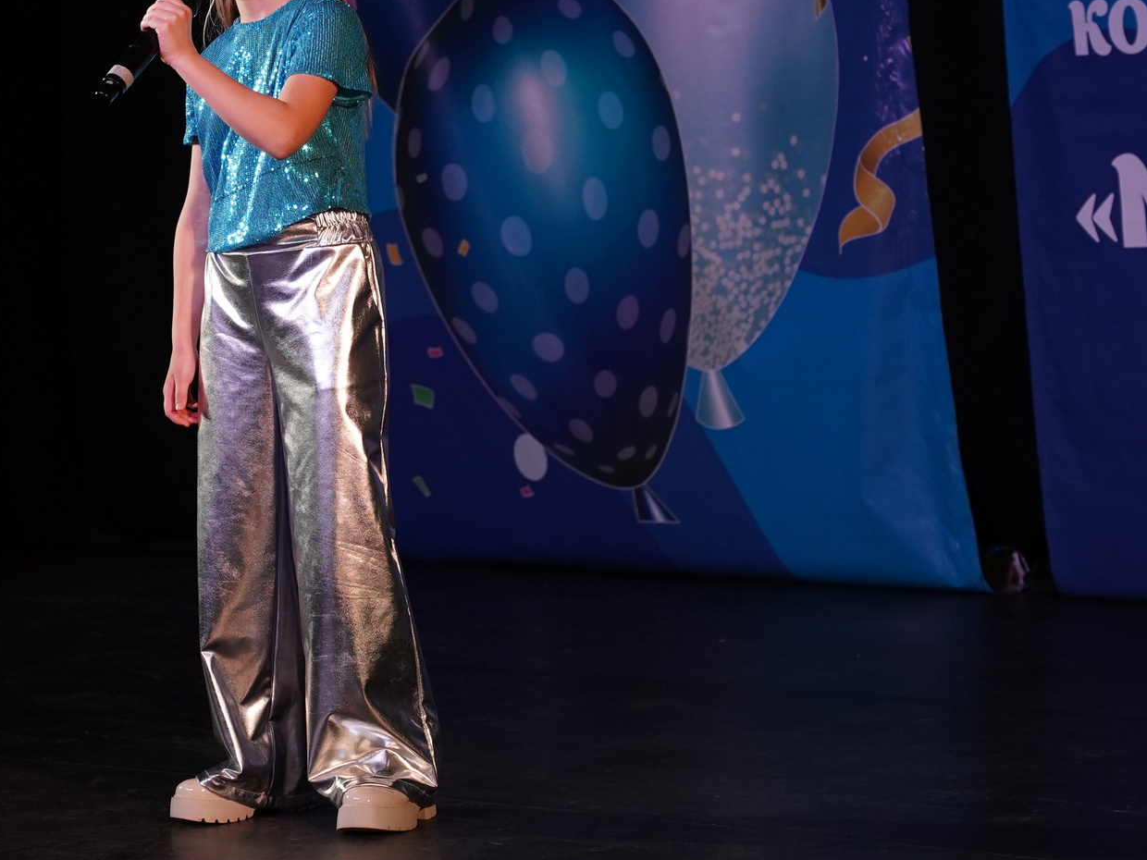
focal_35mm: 137
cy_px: 296
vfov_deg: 10.8
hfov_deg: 14.4
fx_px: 4539
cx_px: 394
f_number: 4
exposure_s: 1/400
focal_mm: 69
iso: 1600
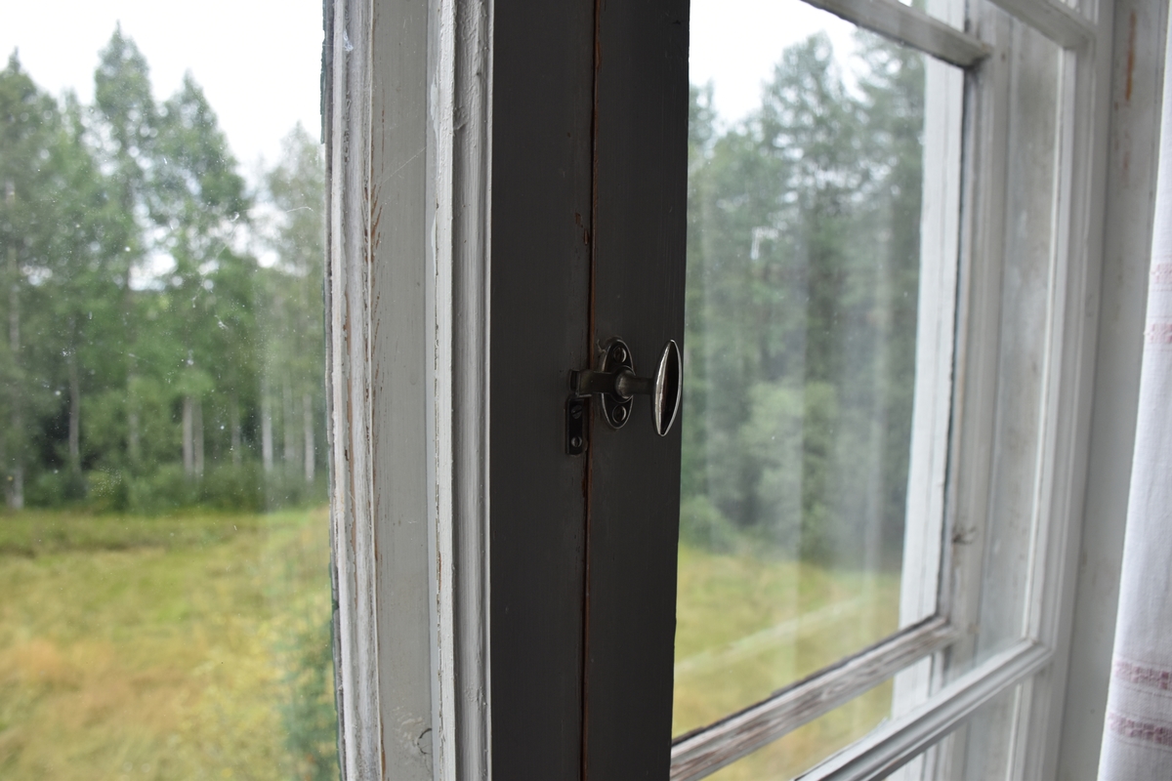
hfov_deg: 67.4
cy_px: 390
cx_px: 586
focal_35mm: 27
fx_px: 879
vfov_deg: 47.9
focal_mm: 18
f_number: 5.6
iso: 400
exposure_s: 1/125
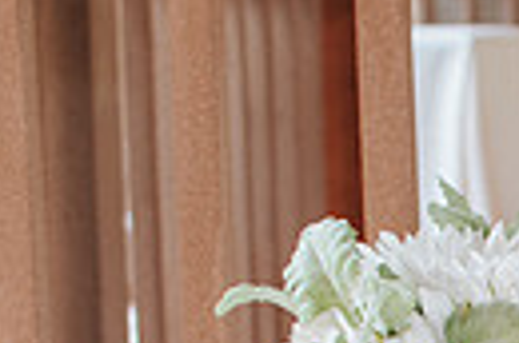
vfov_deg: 5.7
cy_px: 728
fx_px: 3380
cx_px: 802
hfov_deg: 8.6
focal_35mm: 235
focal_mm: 35
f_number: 3.2
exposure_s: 1/200
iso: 800
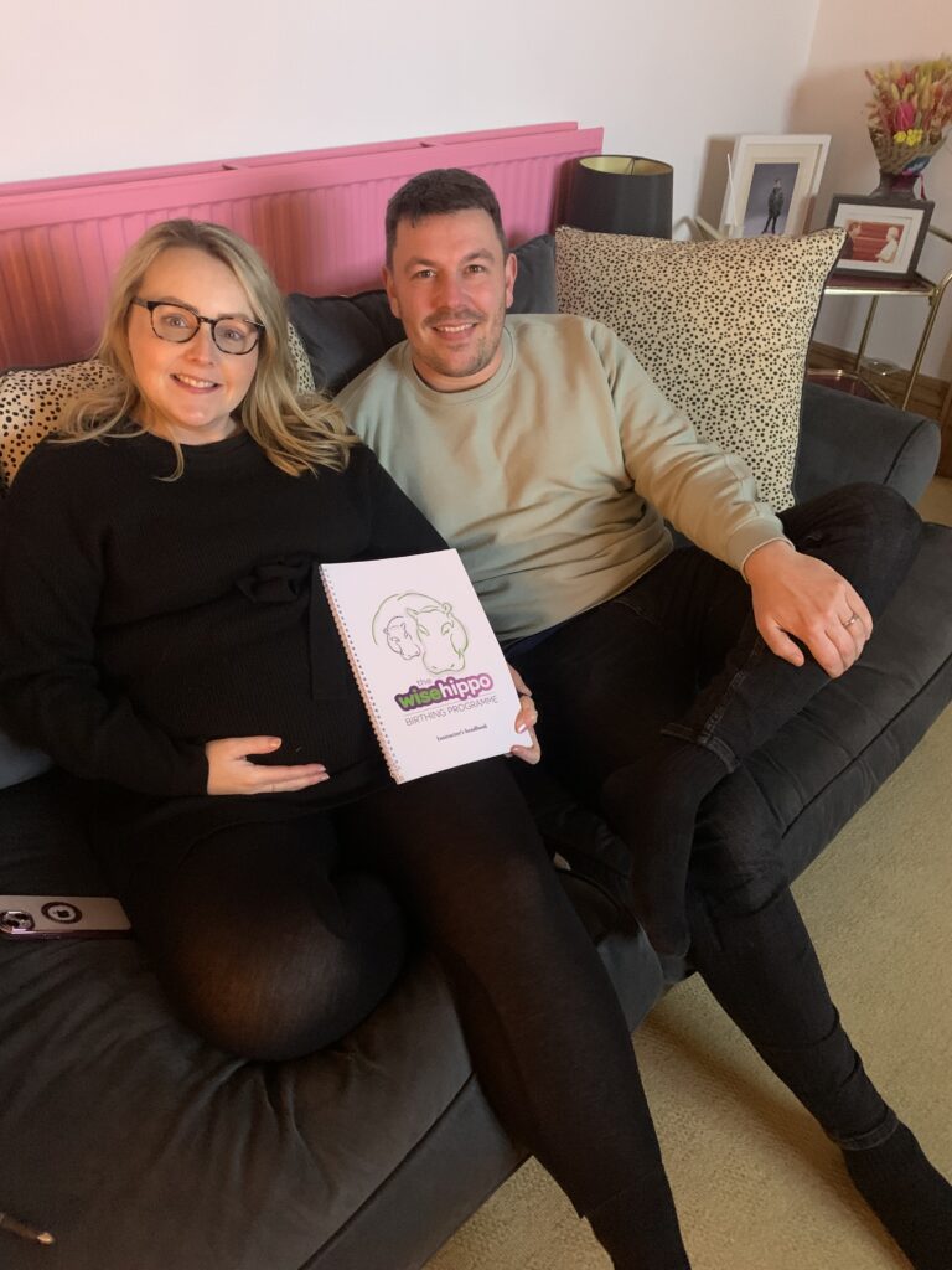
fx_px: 953
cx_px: 476
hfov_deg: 53.1
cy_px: 635
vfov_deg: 67.3
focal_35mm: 26
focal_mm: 4.25
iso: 640
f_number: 1.8
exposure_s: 1/20
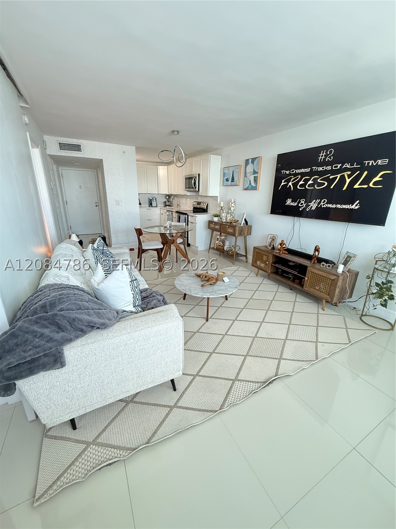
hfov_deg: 85.7
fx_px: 214
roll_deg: -1.7
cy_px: 264
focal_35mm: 14
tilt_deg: -17.4
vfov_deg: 102.1
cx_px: 198
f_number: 2.2
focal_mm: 2.22
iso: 500
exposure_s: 1/60
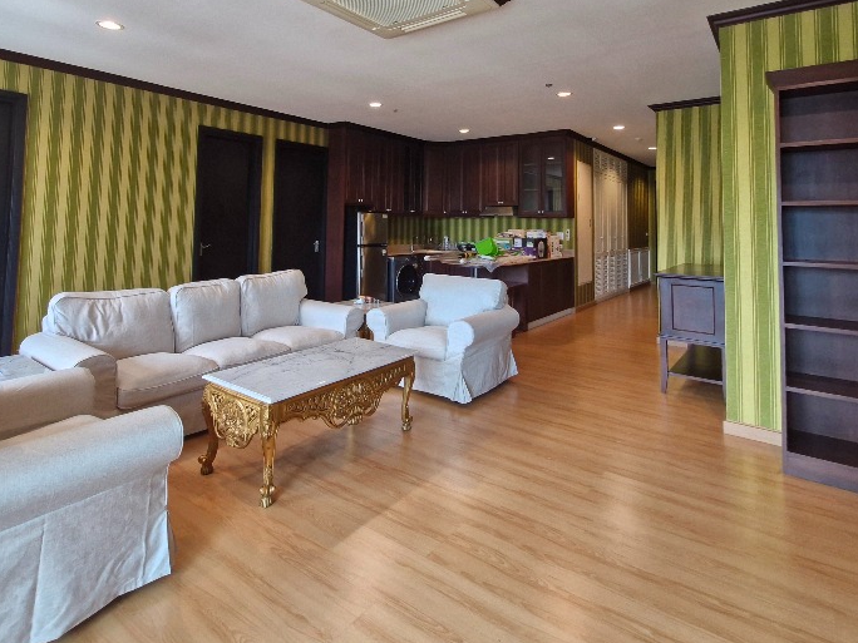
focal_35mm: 19
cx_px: 409
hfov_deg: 84.6
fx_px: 471
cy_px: 194
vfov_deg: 66.1
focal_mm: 1.74
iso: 160
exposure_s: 1/50
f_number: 2.2
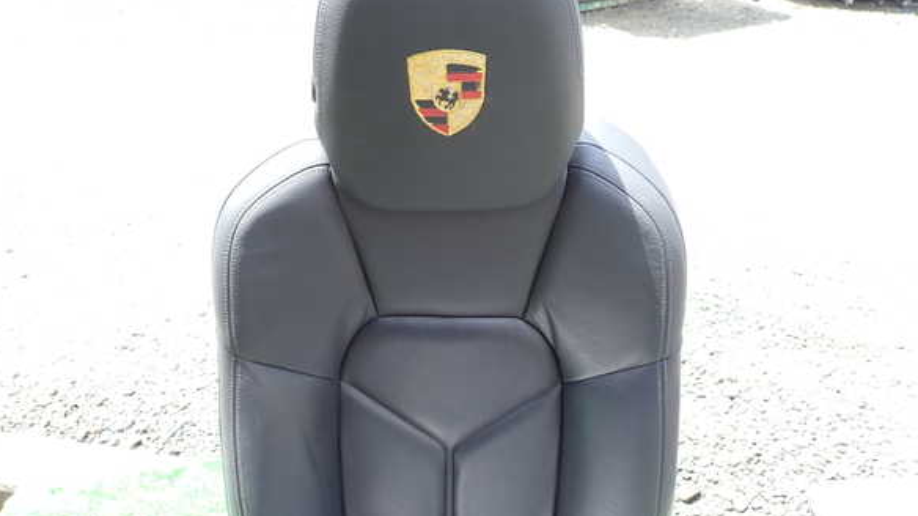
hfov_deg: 67.9
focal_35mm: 28
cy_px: 275
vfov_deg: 41.4
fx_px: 681
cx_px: 461
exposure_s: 1/100
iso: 100
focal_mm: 4.5
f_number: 2.8
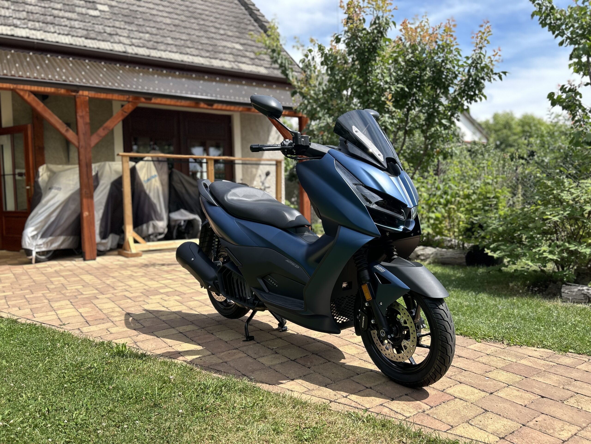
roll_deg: +1.0
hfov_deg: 67.3
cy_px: 222
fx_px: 444
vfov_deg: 53.1
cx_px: 296
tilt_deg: -3.8
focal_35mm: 26
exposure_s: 1/1361
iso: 50
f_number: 1.5
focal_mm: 5.7
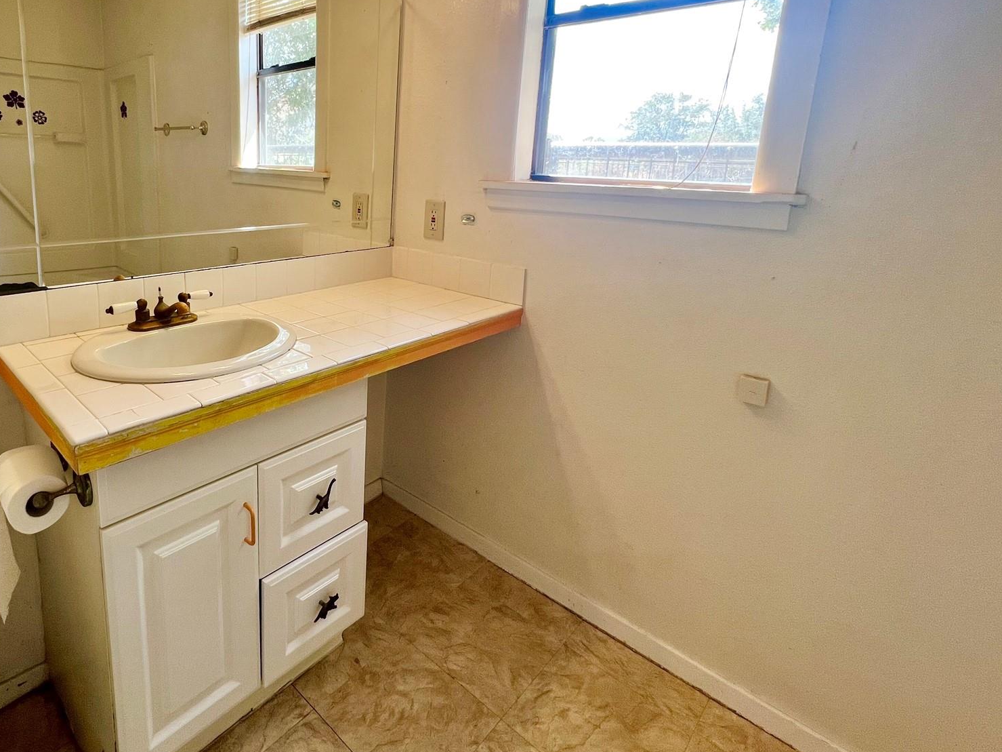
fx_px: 521
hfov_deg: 84.8
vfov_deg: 69.9
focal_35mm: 18
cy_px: 263
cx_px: 337
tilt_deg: -11.0
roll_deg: -0.8
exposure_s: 1/120
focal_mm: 1.57
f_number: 1.8
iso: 64
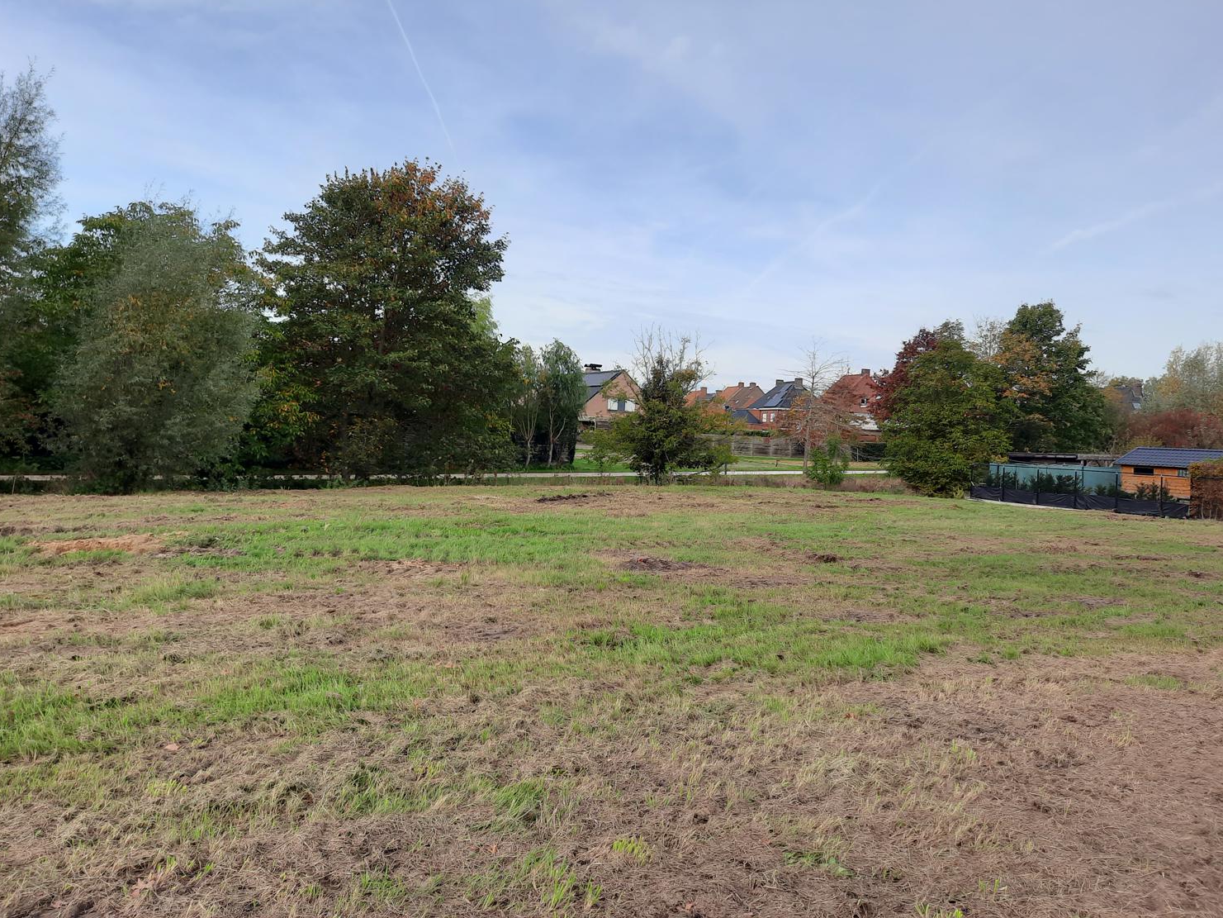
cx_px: 590
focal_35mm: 27
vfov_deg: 51.3
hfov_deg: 65.3
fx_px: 954
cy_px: 423
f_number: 2
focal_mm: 4.6
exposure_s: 1/719
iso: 32
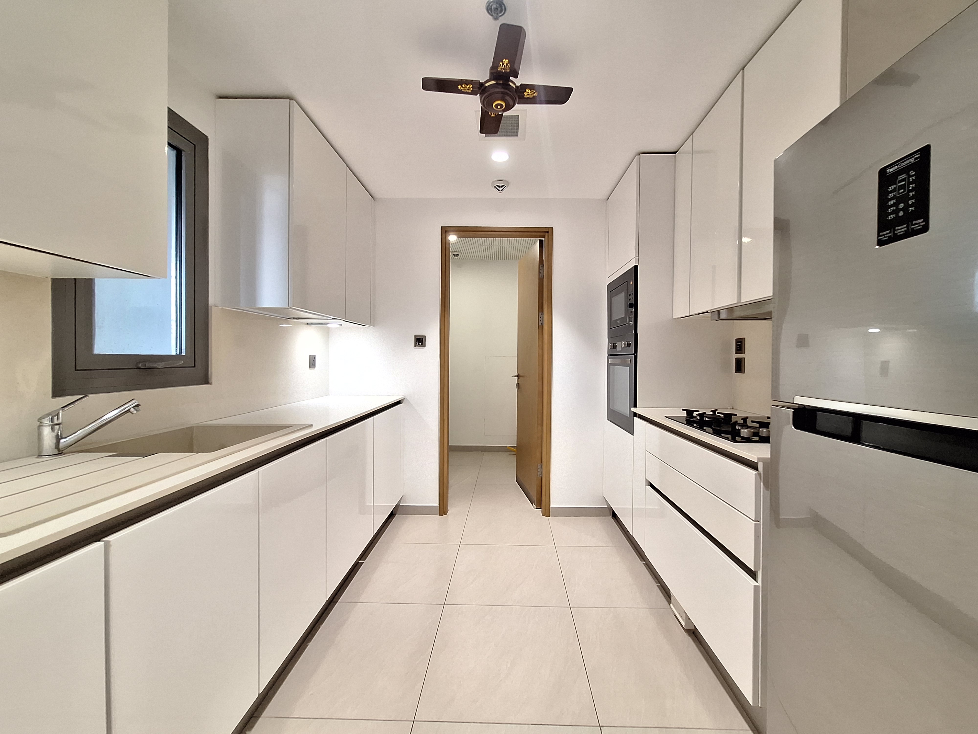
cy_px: 367
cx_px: 489
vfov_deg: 89.9
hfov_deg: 106.2
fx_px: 367
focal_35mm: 13
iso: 200
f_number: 2.2
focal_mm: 1.74
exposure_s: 1/33
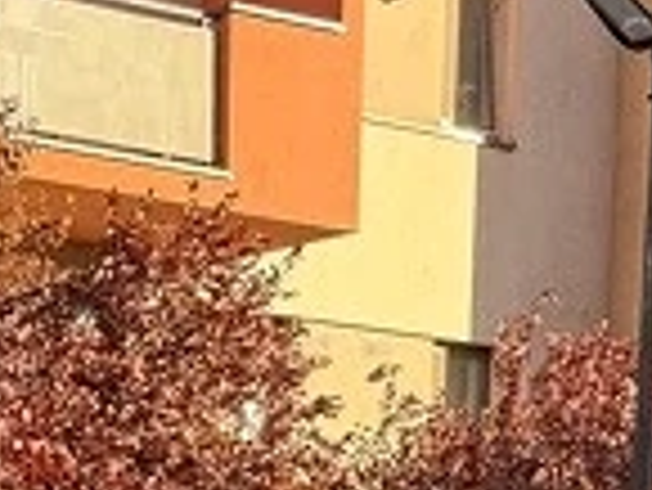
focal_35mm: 165
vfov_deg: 7.7
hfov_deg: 11.9
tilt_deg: -12.2
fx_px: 3110
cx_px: 22
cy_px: 1551
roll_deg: +0.1
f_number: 1.78
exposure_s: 1/335
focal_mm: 6.76
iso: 80
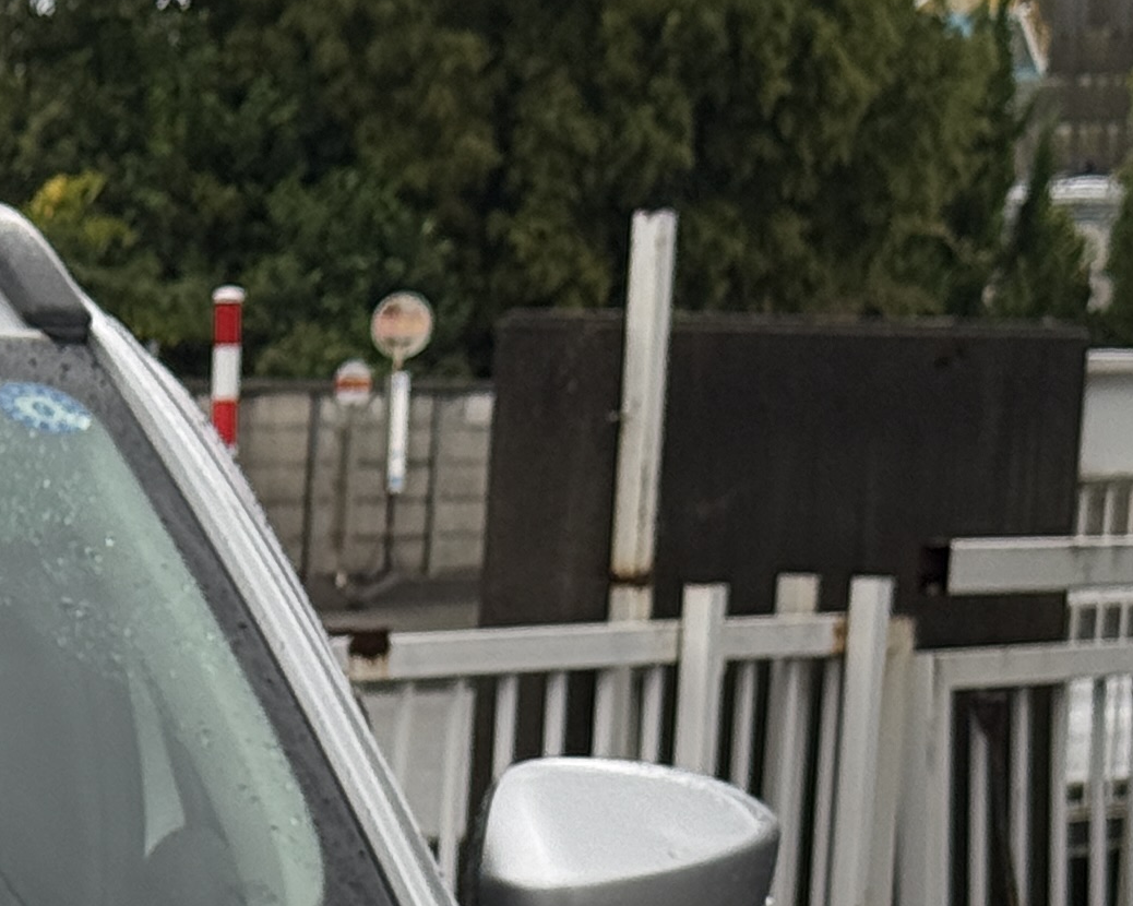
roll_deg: -1.0
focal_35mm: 182
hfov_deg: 10.1
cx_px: -742
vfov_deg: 8.2
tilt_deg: -11.0
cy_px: 1606
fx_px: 6102
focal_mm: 6.76
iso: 64
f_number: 1.78
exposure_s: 1/706
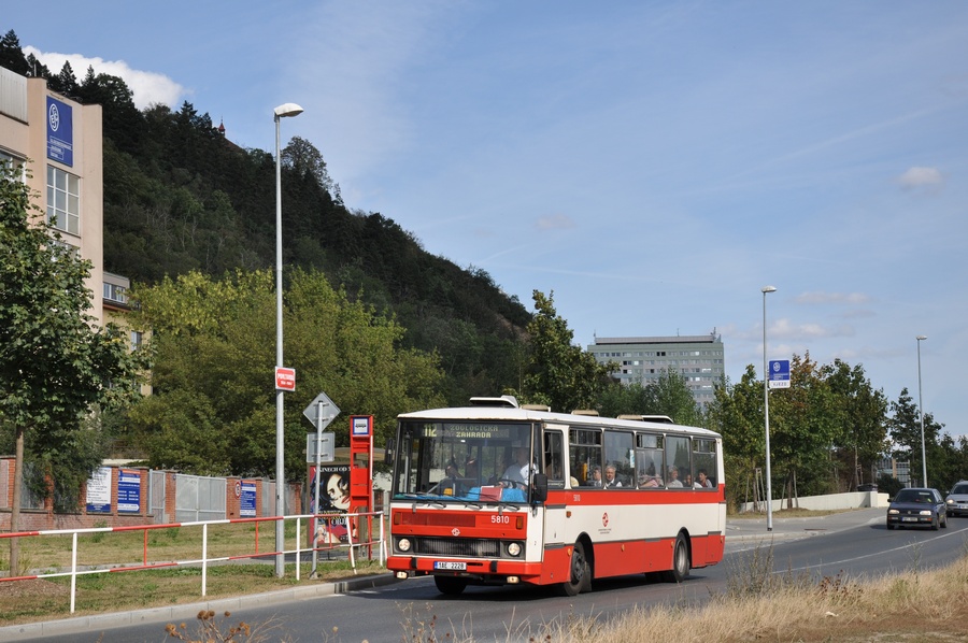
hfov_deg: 26.0
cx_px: 484
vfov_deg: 17.5
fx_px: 2095
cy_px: 322
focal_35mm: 78
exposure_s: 1/800
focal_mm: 52
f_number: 8
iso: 200
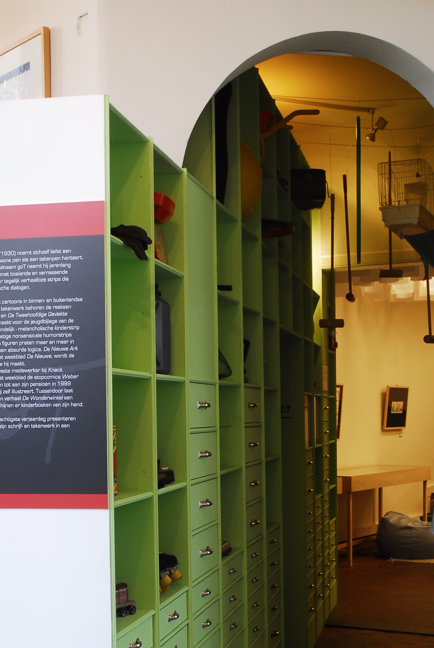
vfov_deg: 32.9
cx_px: 273
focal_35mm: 60
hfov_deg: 22.6
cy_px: 457
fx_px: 1082
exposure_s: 1/3
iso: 400
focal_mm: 24
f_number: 10
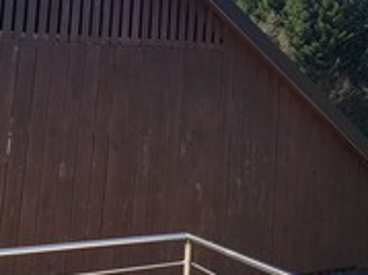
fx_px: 616
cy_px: 47
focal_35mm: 58
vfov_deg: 24.7
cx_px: 393
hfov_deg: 30.2
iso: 50
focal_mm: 4.3
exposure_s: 1/686
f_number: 2.4
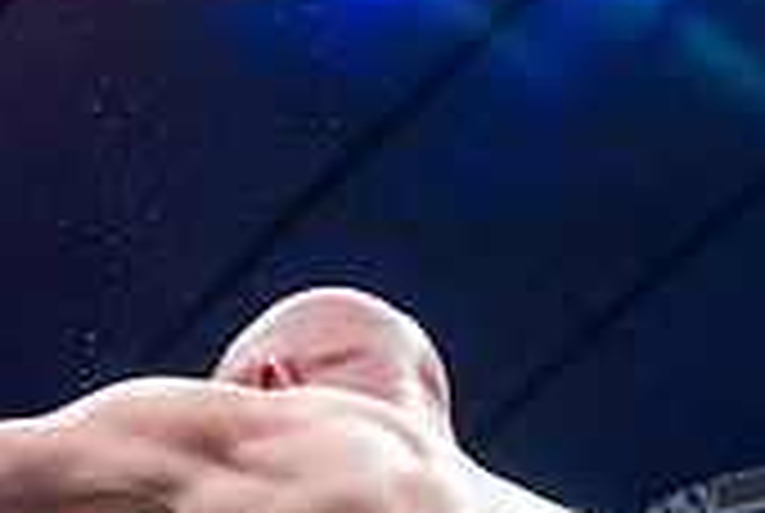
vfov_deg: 8.0
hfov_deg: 11.9
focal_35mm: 169
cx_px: -148
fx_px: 3597
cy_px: 731
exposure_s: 1/1000
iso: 4000
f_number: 4
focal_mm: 48
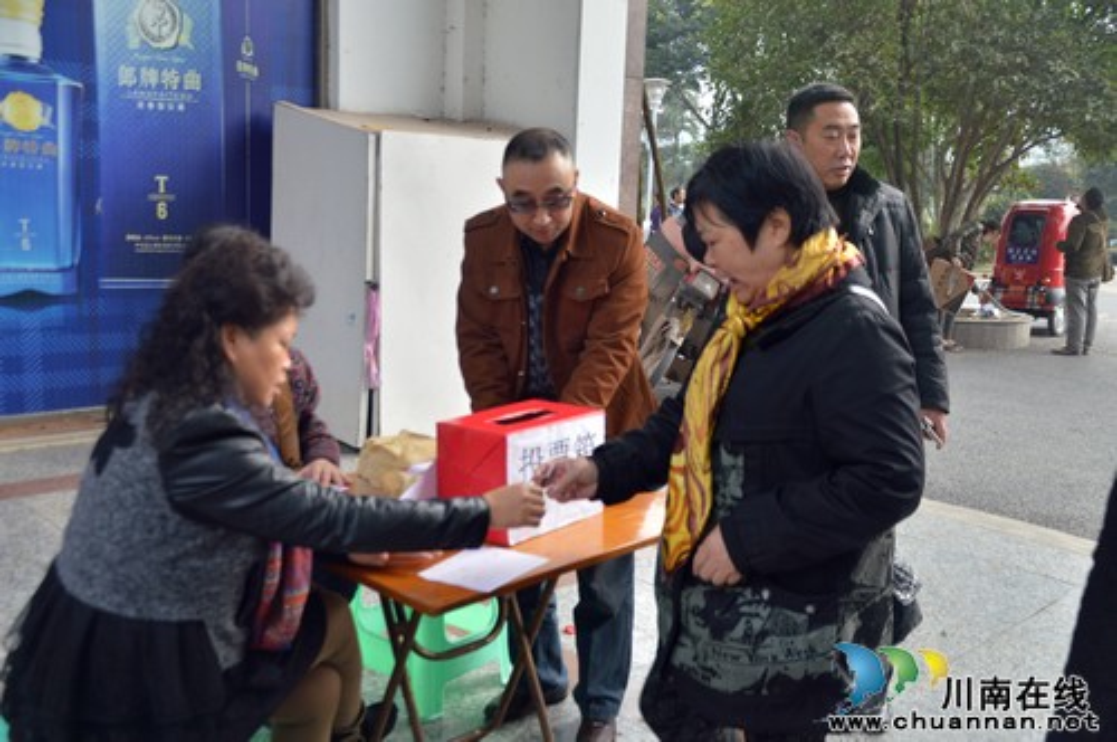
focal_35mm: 36
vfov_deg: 36.8
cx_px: 558
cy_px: 371
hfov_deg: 53.2
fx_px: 1116
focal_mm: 24
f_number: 3.8
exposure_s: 1/100
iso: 100
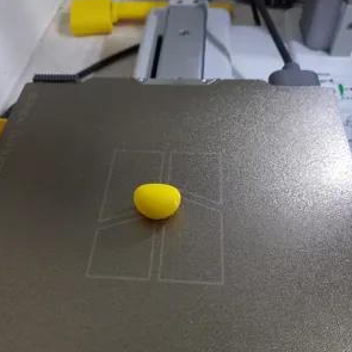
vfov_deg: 54.0
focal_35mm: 30
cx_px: 177
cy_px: 190
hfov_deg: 54.0
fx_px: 345
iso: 640
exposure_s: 1/20
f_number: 1.8
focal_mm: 4.65
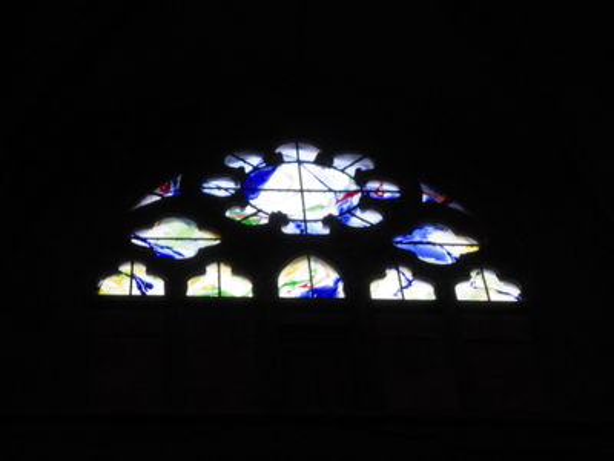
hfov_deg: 20.7
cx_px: 307
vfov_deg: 15.6
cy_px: 230
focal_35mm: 95
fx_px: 1685
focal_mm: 15.81
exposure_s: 1/80
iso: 200
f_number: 5.4
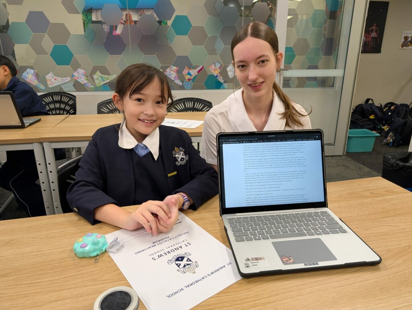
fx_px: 286
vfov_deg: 56.9
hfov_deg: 71.5
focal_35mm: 24
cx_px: 206
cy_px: 155
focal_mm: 6.9
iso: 136
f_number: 1.68
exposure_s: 1/100
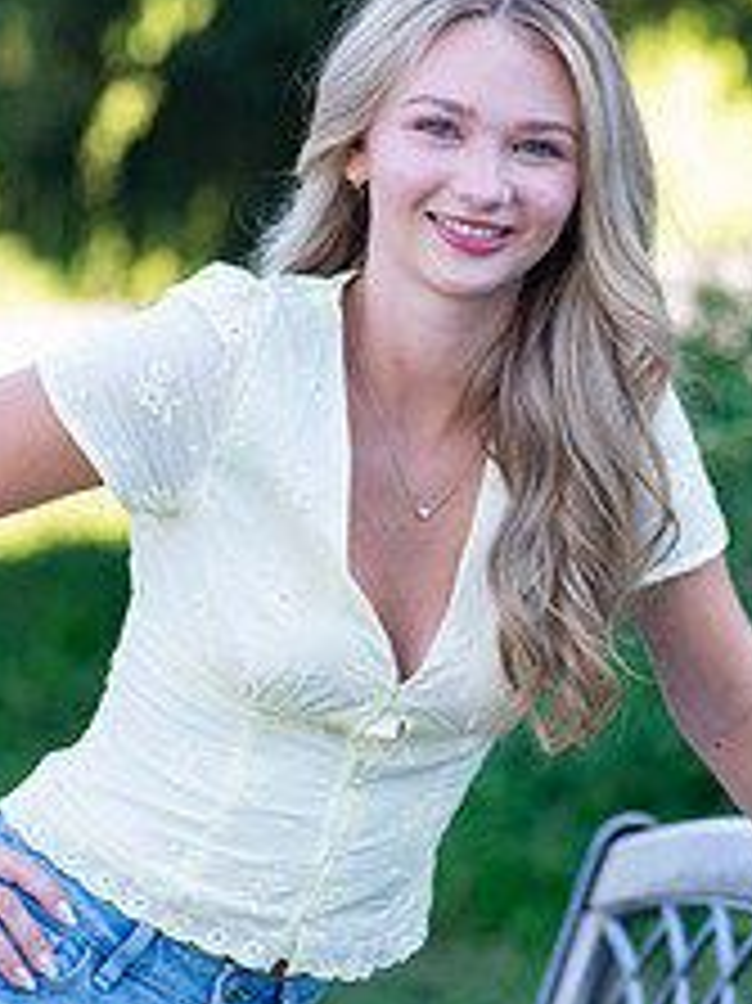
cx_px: 446
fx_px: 6292
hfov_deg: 6.8
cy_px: 594
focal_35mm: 217
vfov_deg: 9.1
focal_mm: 112
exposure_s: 1/125
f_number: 4
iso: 160
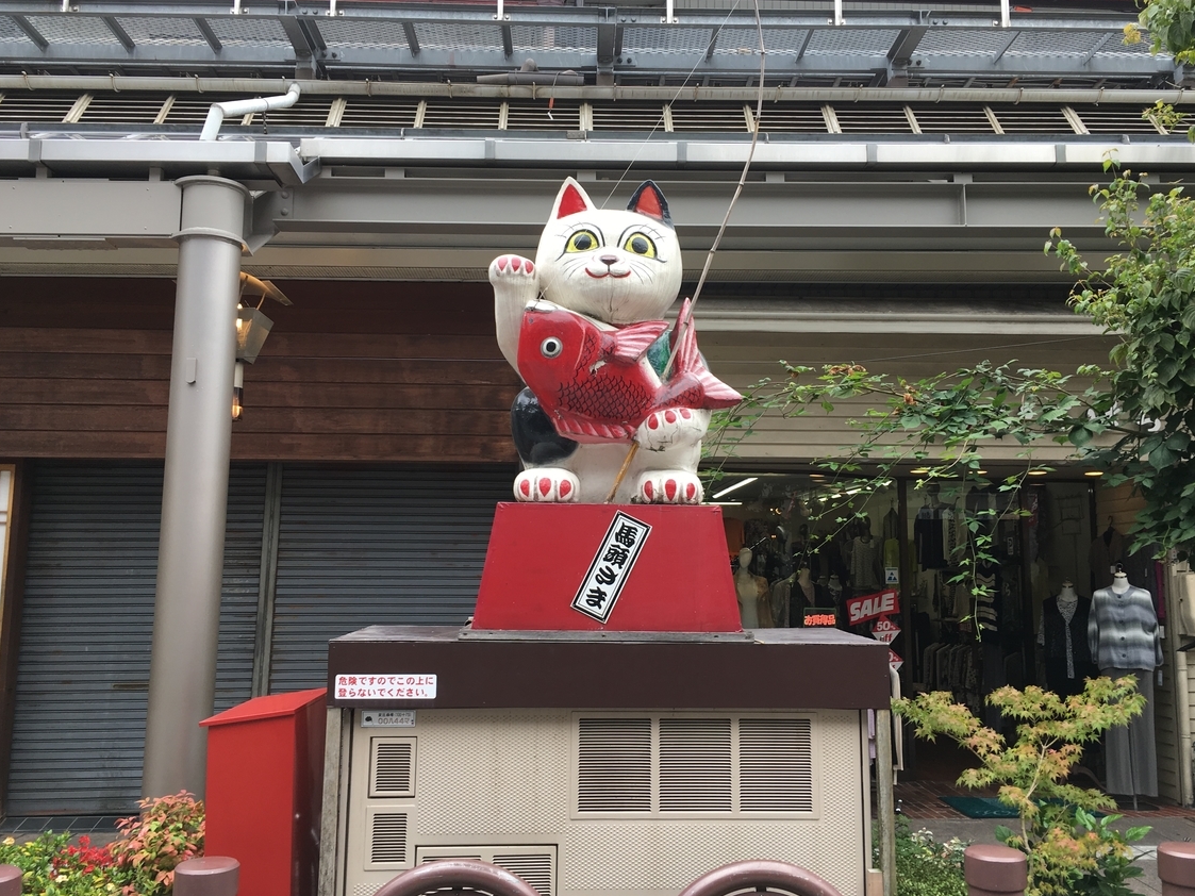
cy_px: 434
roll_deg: -0.9
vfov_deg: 45.4
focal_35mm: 31
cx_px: 618
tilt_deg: +8.8
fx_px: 1070
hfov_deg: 58.3
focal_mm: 4.15
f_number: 2.2
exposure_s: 1/196
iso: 25
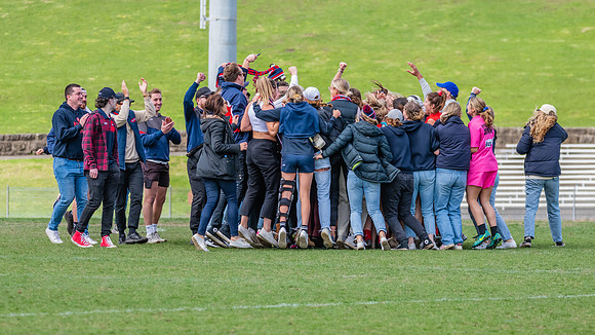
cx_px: 313
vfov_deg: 3.7
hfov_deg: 6.5
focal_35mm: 332
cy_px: 140
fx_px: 5239
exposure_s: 1/1600
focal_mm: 240
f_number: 6.3
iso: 800
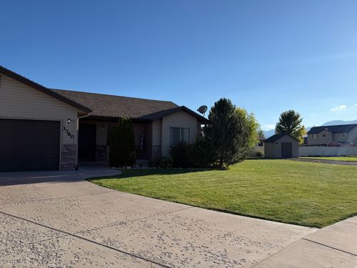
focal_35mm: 24
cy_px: 134
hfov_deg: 71.6
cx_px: 178
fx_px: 248
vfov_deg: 56.8
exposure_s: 1/4405
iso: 80
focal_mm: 6.76
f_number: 1.78
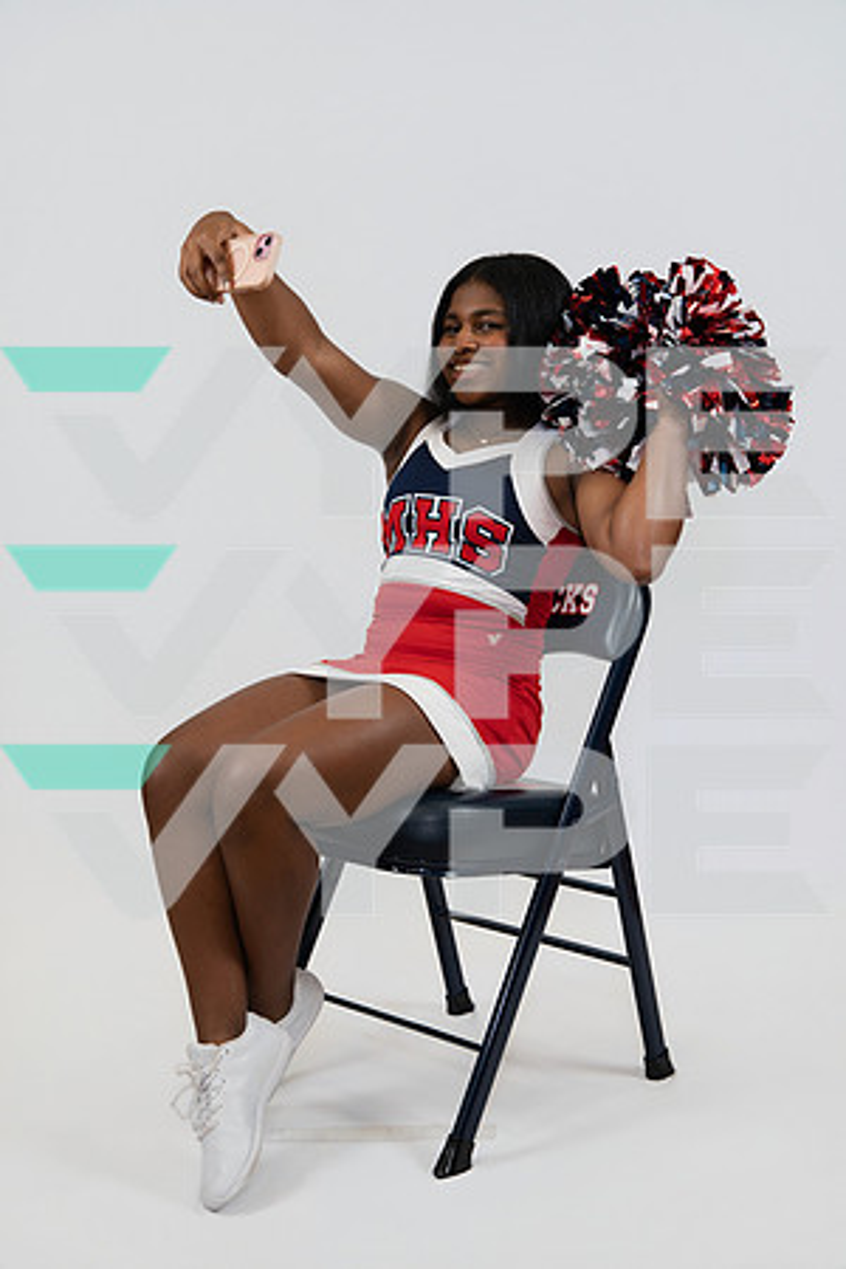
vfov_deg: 40.6
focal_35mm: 49
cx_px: 423
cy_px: 634
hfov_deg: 27.7
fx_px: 1717
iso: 400
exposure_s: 1/125
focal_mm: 48.7
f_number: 4
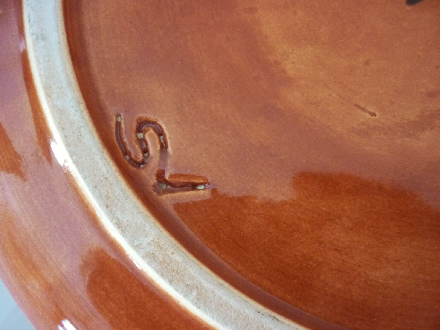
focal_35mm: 33
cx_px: 220
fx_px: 419
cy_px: 165
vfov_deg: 42.9
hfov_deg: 55.4
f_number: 2.8
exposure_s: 1/10
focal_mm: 5.5
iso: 400
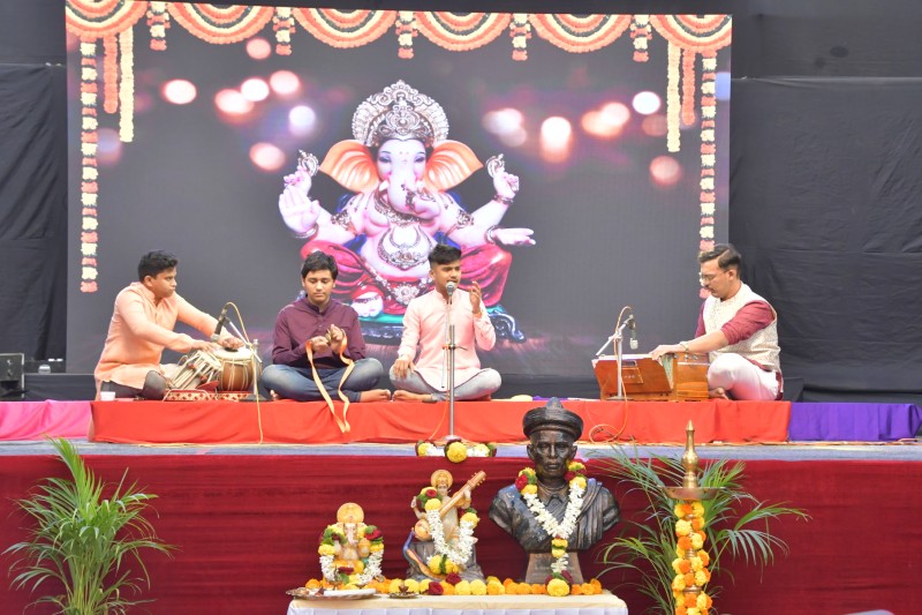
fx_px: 1920
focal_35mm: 75
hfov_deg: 27.0
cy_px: 308
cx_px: 461
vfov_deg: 18.2
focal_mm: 50
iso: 1600
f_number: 9
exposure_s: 1/160
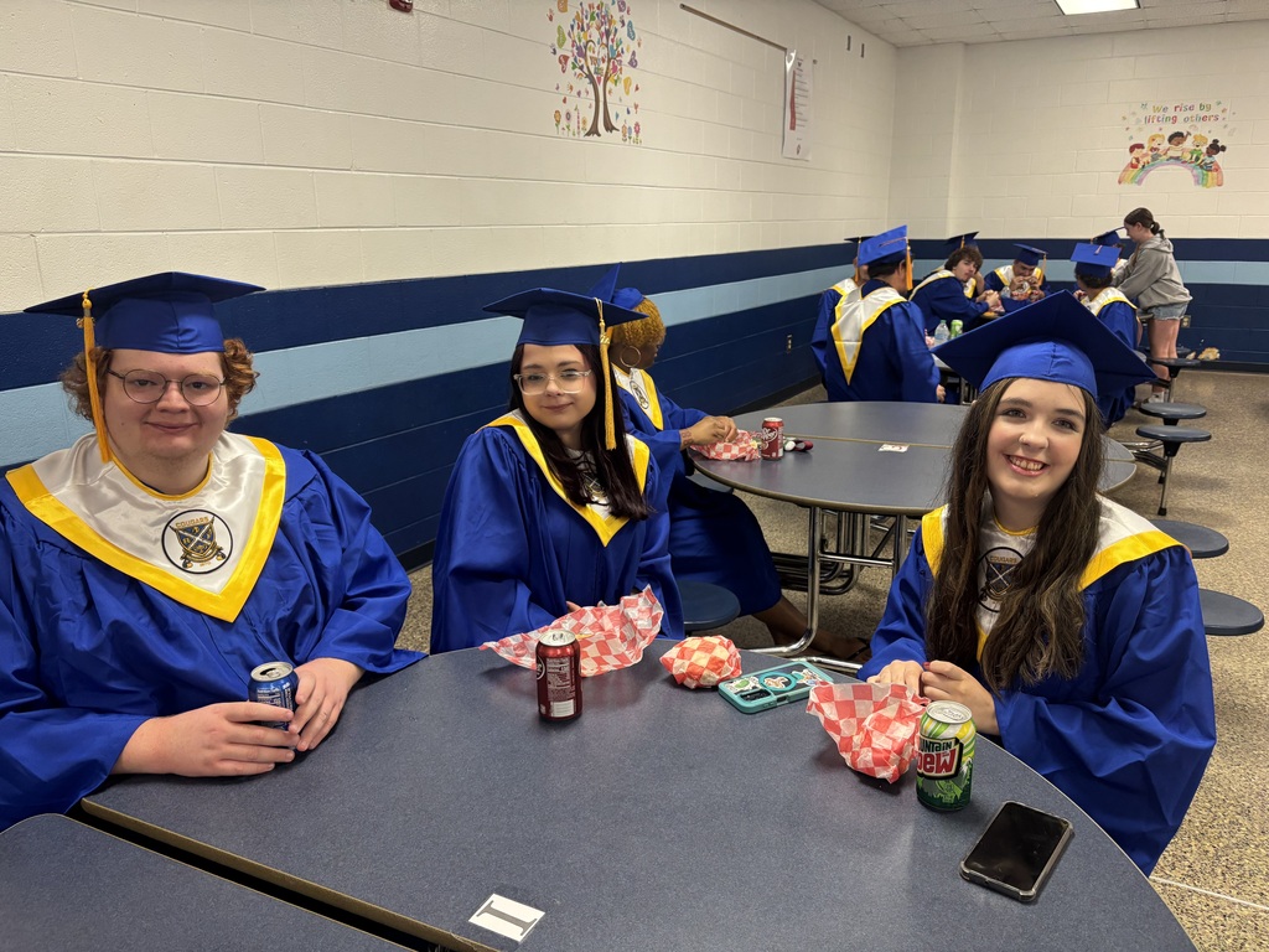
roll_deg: -0.3
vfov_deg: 53.1
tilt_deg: -15.0
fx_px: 953
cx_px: 634
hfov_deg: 67.3
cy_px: 476
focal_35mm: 26
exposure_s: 1/60
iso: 160
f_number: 1.6
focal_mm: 5.96
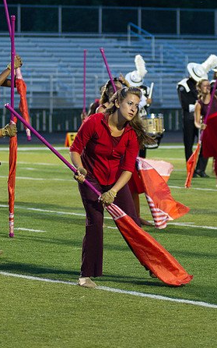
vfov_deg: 8.4
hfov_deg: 5.3
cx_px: 145
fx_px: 2364
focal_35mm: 250
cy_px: 115
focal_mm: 100
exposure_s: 1/160
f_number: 2.8
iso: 2200
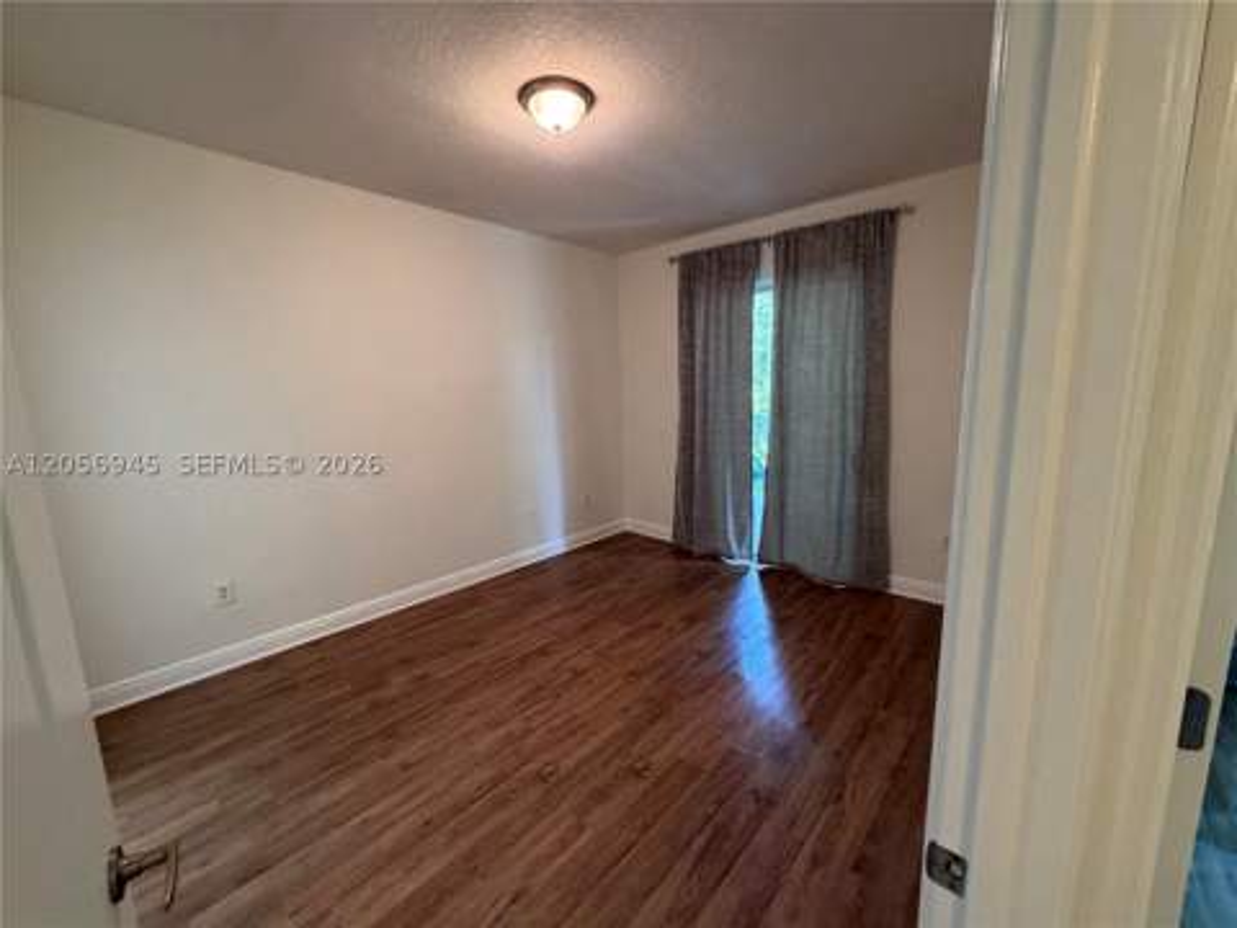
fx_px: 500
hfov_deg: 102.1
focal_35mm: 14
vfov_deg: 85.7
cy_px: 464
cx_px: 618
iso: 400
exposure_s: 1/60
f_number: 2.2
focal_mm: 2.22
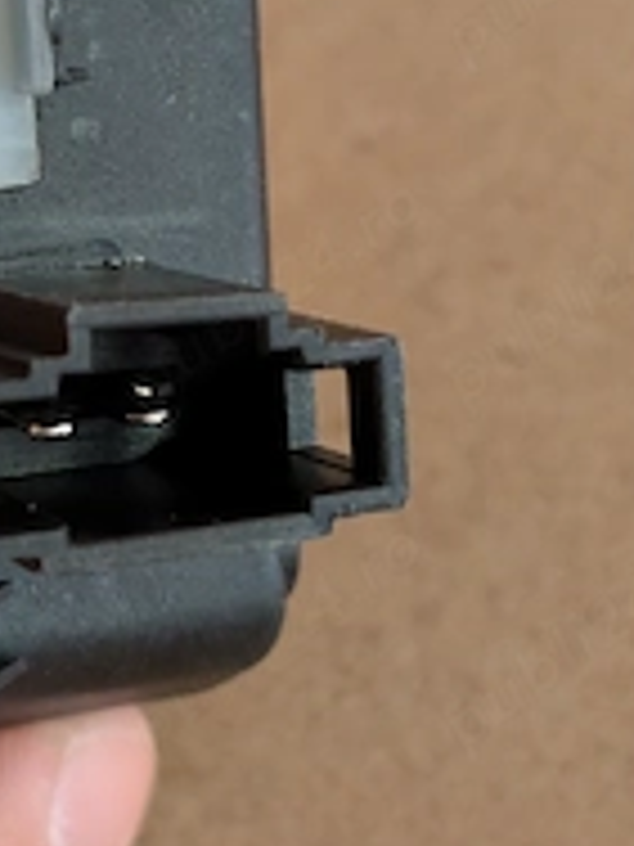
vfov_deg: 18.9
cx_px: 117
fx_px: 2540
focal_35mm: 104
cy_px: 364
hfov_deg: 14.1
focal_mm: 6.9
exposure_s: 1/33.3
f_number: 1.68
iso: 697
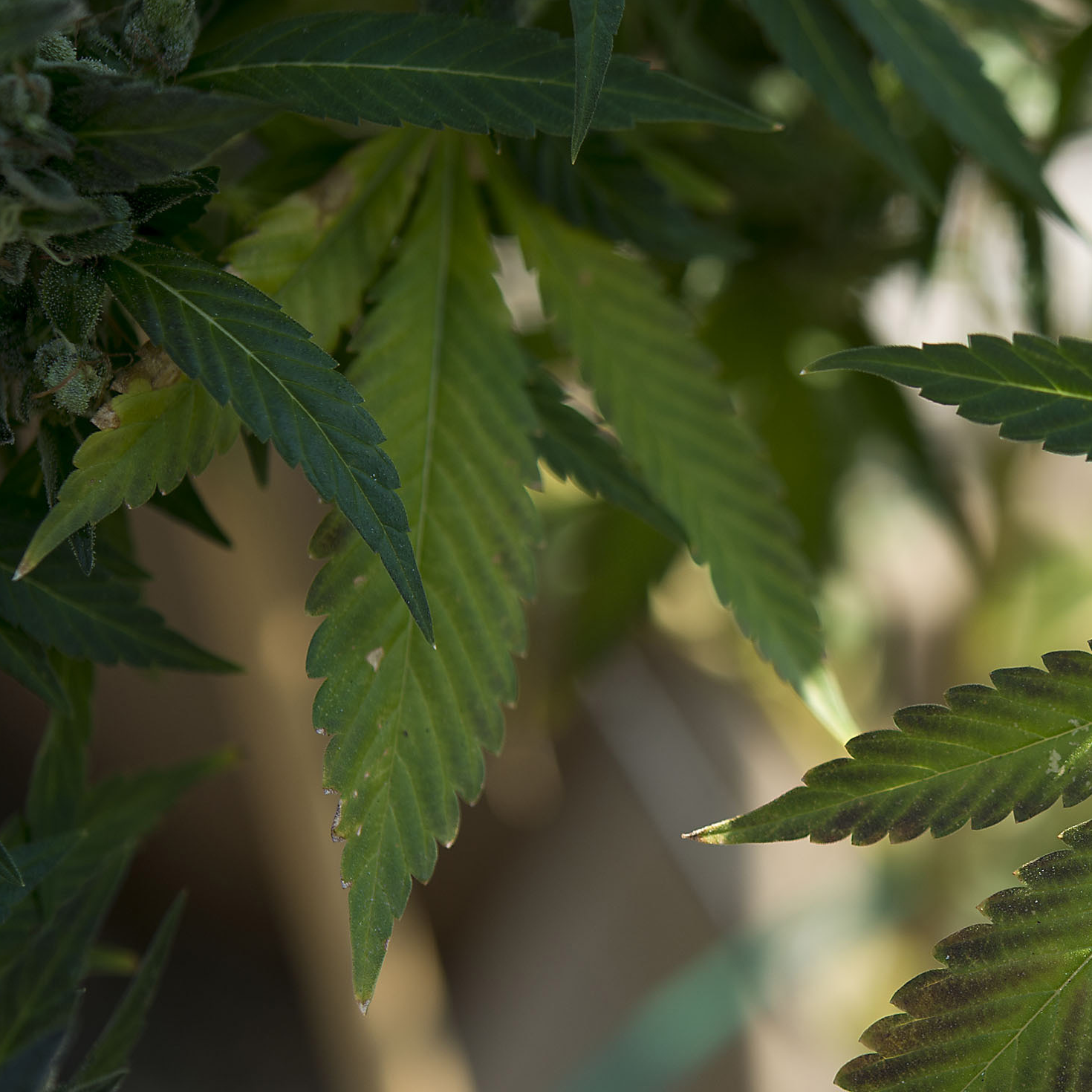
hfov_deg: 16.6
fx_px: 3712
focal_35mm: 104
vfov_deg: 16.7
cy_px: 705
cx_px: 914
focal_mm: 60
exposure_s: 1/800
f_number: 4
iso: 200
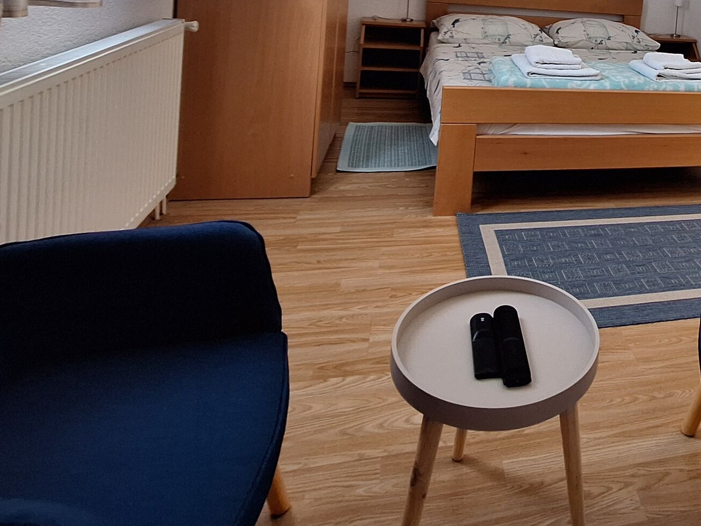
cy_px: -8
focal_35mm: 28
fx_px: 567
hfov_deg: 56.6
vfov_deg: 42.5
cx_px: 603
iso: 80
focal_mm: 1.74
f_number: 2.2
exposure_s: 1/50
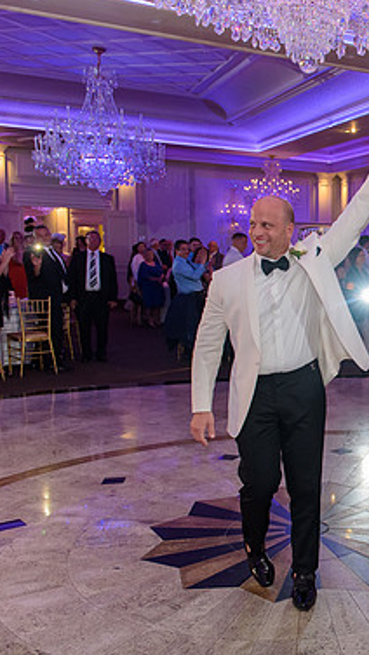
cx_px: 466
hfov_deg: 25.0
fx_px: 729
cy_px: 332
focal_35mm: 42
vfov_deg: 48.3
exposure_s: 1/125
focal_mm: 26
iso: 1600
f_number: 3.2
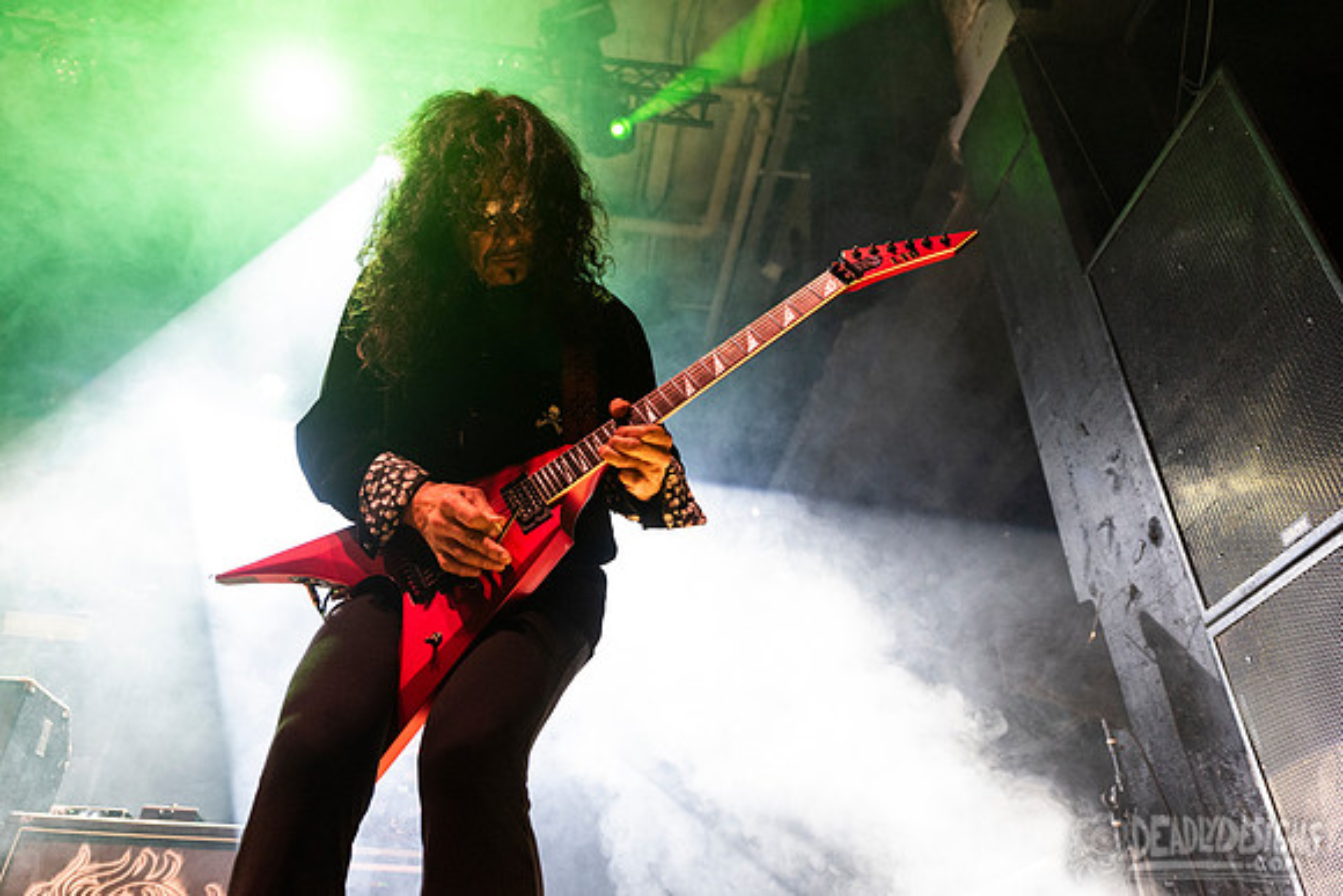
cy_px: 448
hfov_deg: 68.4
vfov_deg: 48.8
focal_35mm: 26
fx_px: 987
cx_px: 635
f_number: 3.2
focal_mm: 24
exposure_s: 1/125
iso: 2500
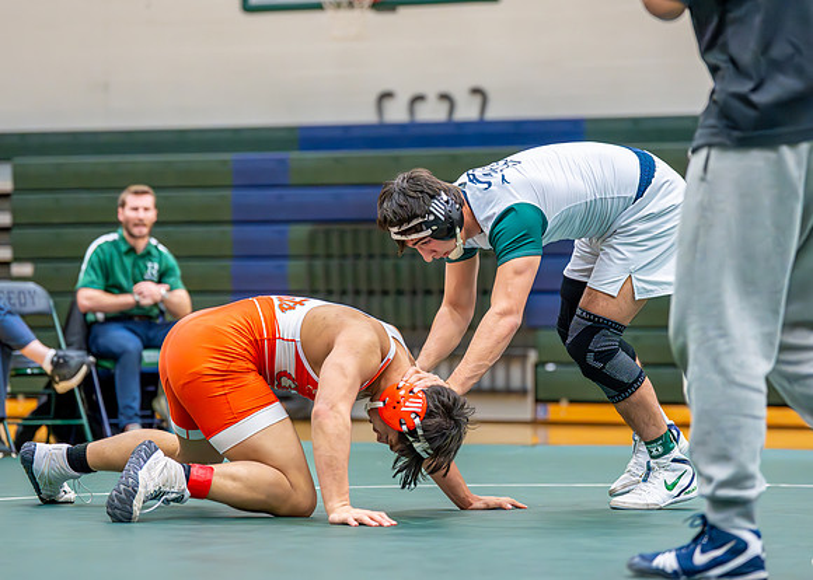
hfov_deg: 15.1
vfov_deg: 10.8
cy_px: 265
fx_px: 3075
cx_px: 422
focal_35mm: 133
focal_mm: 110
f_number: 2.8
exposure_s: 1/1000
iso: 6400
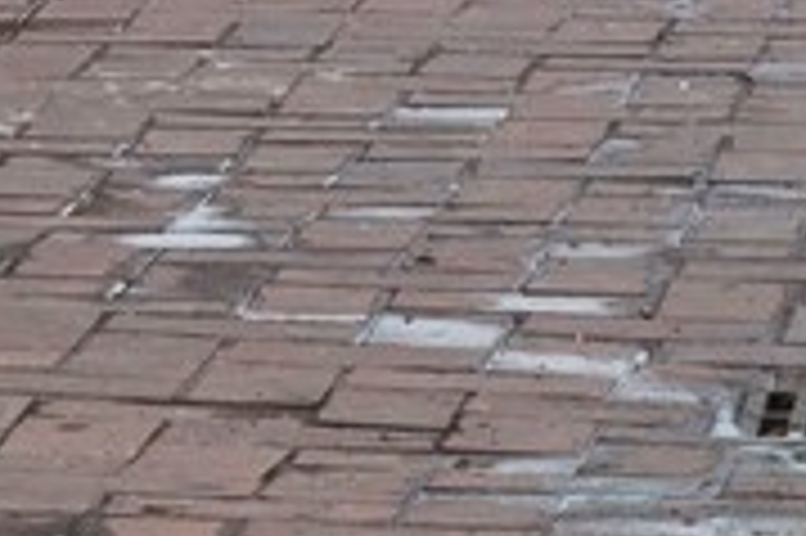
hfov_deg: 4.3
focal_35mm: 479
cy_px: -768
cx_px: 198
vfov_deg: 2.8
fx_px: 10714
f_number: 7.1
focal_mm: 58
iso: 200
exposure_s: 1/500
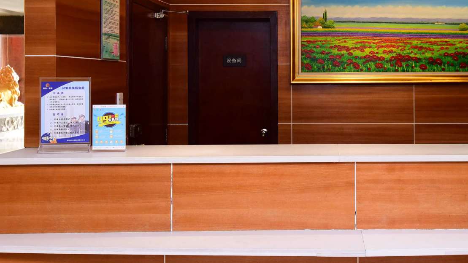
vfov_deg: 23.8
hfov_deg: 40.5
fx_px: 621
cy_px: 78
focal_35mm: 50
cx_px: 332
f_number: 6.3
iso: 1000
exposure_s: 1/60
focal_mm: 30
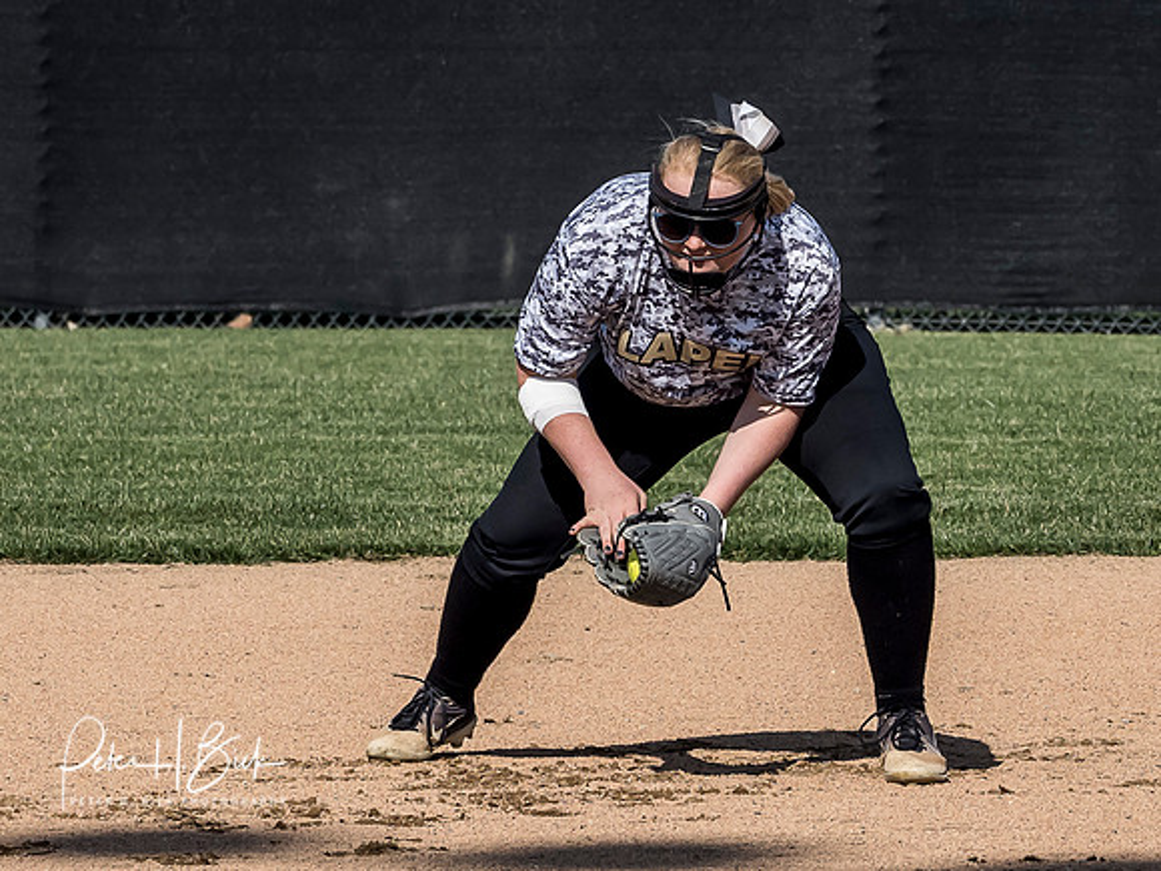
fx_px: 16820
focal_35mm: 502
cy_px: 386
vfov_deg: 3.0
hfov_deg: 4.0
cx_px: 681
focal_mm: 106
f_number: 6.3
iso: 400
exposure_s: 1/2000
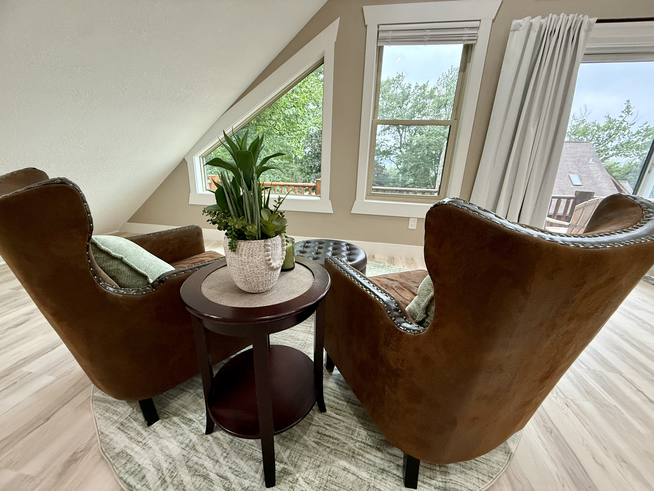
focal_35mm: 14
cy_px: 246
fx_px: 265
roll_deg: -1.7
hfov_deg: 102.1
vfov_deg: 85.7
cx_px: 327
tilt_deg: -17.7
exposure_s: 1/60
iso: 400
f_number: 2.2
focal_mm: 2.22
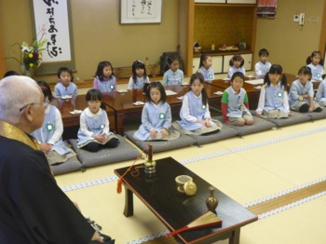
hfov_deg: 51.4
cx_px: 163
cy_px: 122
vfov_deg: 39.6
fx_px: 339
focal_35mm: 36
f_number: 3.9
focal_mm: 6.4
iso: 800
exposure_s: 1/30
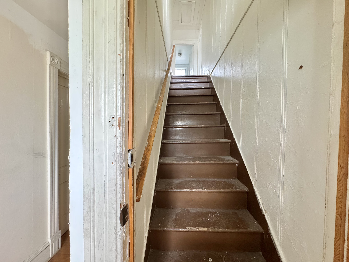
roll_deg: -1.2
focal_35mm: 14
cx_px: 174
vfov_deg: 85.7
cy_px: 131
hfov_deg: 102.1
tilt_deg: -2.9
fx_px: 141
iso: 400
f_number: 2.2
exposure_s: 1/60
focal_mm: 2.22
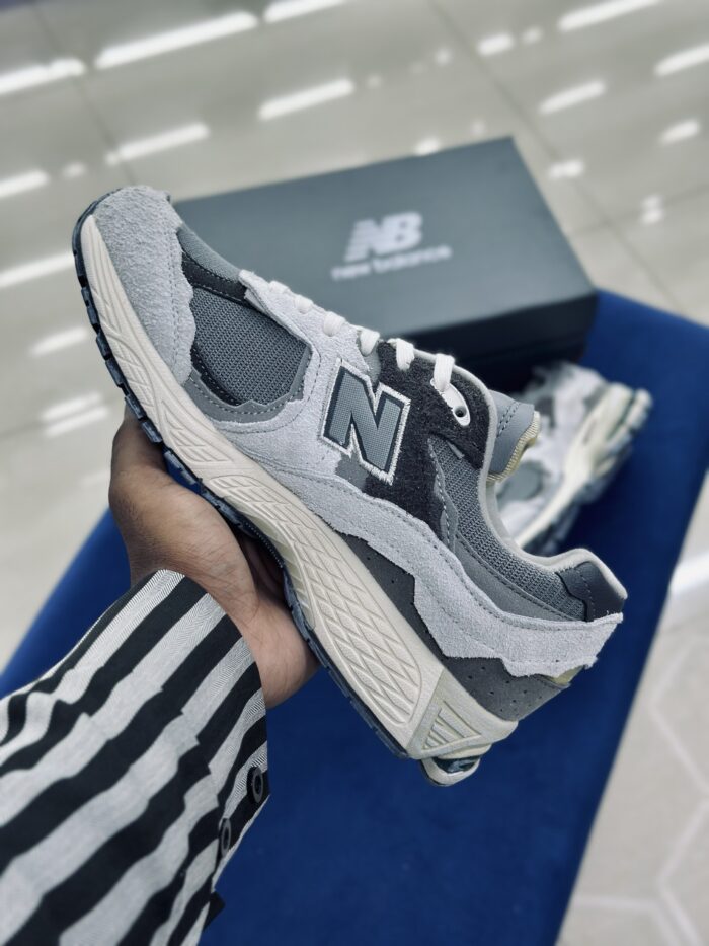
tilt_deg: -55.2
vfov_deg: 39.7
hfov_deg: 30.3
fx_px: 1311
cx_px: 354
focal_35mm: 48
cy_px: 473
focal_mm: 6.86
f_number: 1.78
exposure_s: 1/100
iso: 64
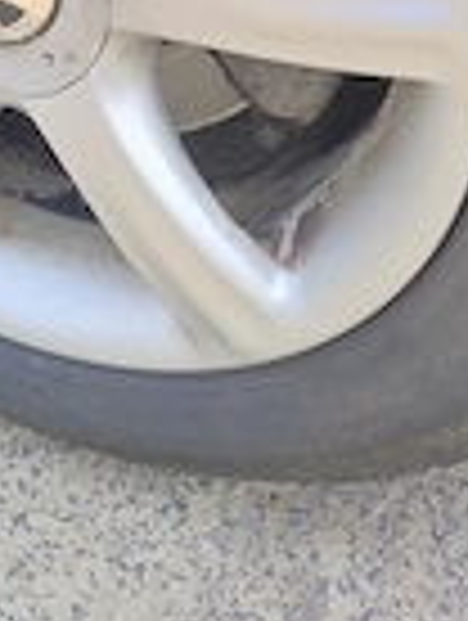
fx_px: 1240
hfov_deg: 21.3
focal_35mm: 69
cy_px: -189
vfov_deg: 24.5
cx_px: 189
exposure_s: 1/376
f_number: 1.8
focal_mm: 5.56
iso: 100
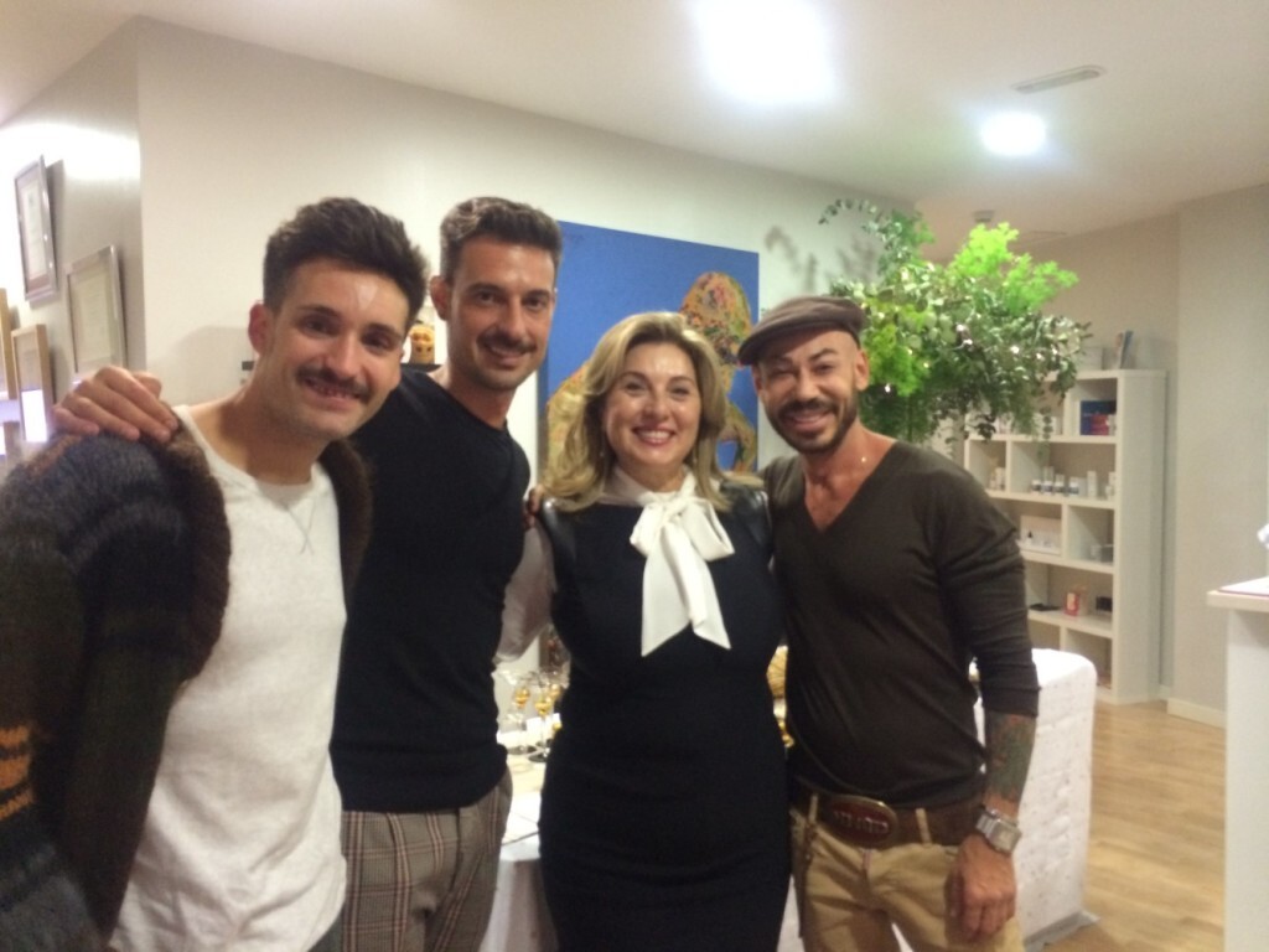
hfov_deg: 60.0
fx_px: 1100
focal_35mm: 30
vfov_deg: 46.8
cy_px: 476
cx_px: 634
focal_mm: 4.12
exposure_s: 1/20
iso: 320
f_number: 2.2
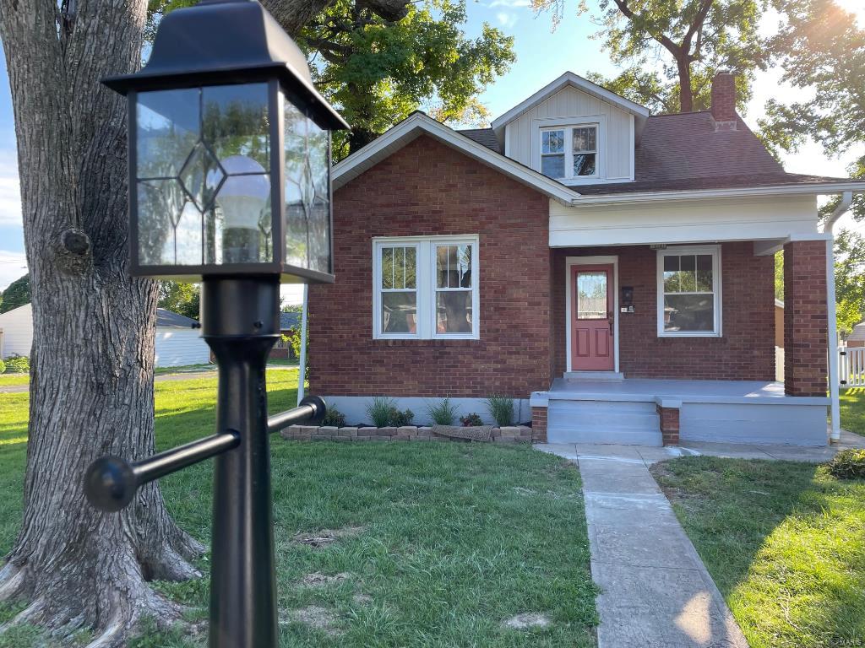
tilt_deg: +0.8
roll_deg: +0.5
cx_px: 432
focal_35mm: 26
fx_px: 650
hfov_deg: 67.3
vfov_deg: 53.1
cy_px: 324
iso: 32
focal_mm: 4.2
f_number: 1.6
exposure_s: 1/452
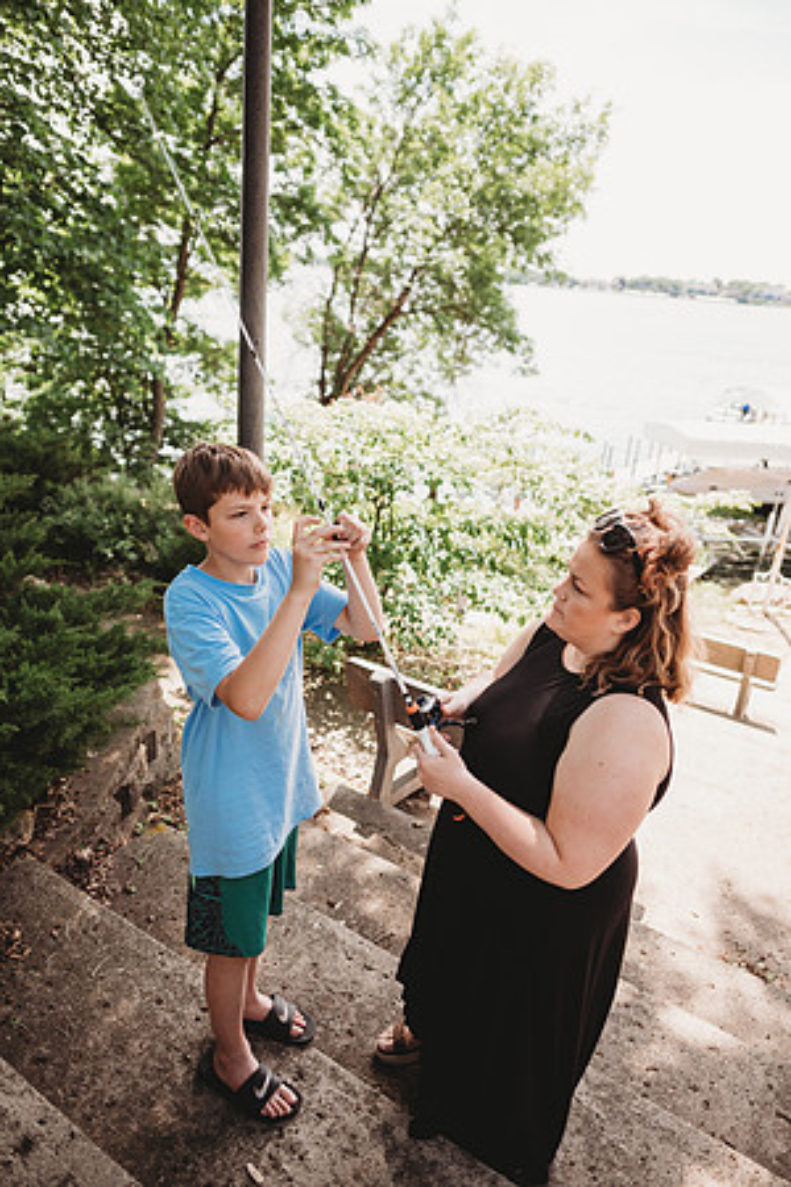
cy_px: 594
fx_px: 791
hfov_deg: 53.1
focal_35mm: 24
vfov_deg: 73.7
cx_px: 396
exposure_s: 1/640
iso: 100
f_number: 2.2
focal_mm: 24
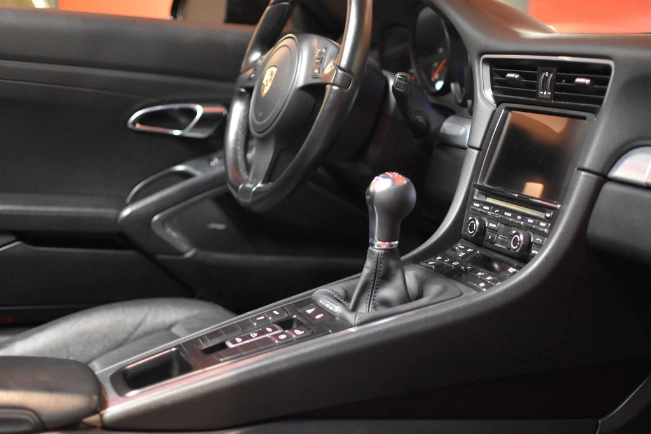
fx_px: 949
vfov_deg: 25.8
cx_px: 326
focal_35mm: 52
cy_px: 217
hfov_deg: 37.8
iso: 3600
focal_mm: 35
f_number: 1.8
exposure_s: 1/60
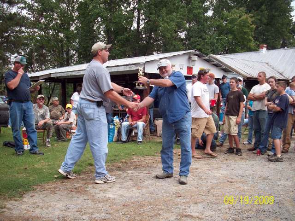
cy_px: 110
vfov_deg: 38.7
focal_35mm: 37
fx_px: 315
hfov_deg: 50.1
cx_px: 148
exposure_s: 1/544
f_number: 2.8
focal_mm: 6.2
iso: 80
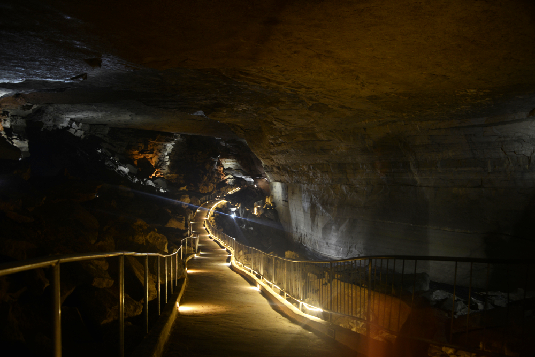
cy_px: 178
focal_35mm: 32
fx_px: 476
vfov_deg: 41.1
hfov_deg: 58.7
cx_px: 268
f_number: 4
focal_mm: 32
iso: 320
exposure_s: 4
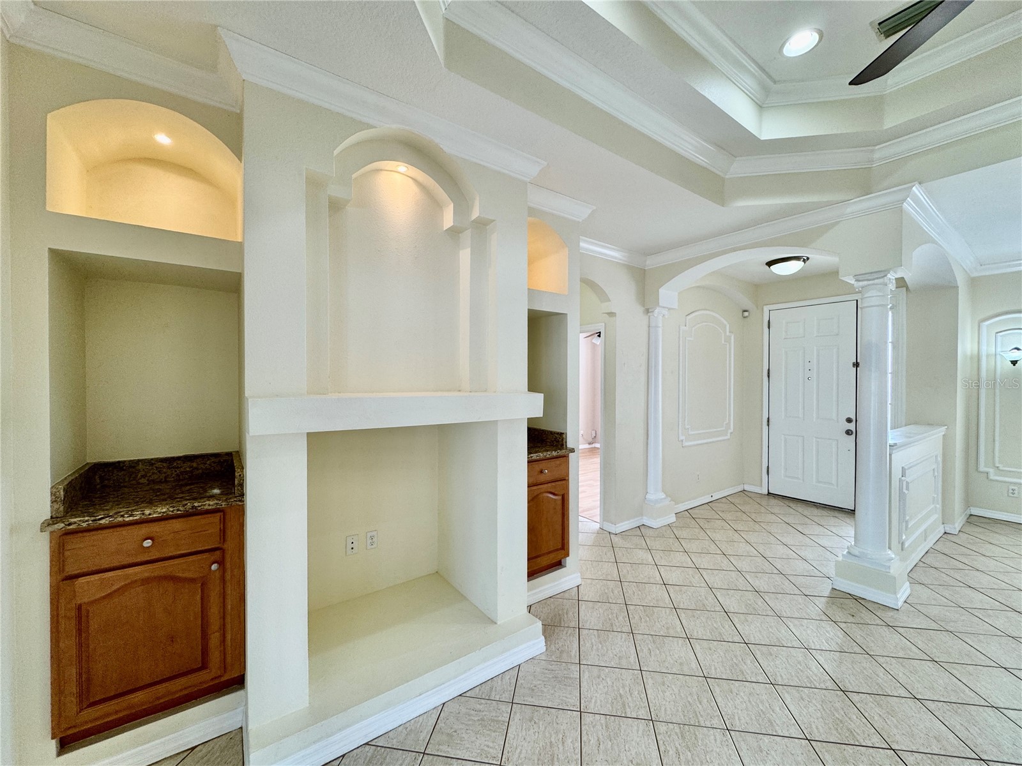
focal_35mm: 14
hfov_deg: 102.1
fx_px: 413
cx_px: 511
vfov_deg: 85.7
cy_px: 383
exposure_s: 1/120
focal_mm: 2.22
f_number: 2.2
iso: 80
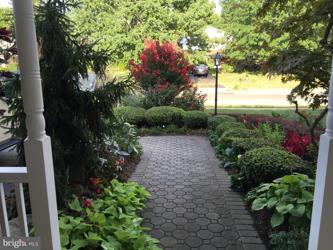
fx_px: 279
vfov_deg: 48.2
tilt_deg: -11.2
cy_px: 125
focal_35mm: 29
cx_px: 166
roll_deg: -0.2
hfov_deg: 61.7
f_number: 2.2
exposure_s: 1/293
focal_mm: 4.15
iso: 32
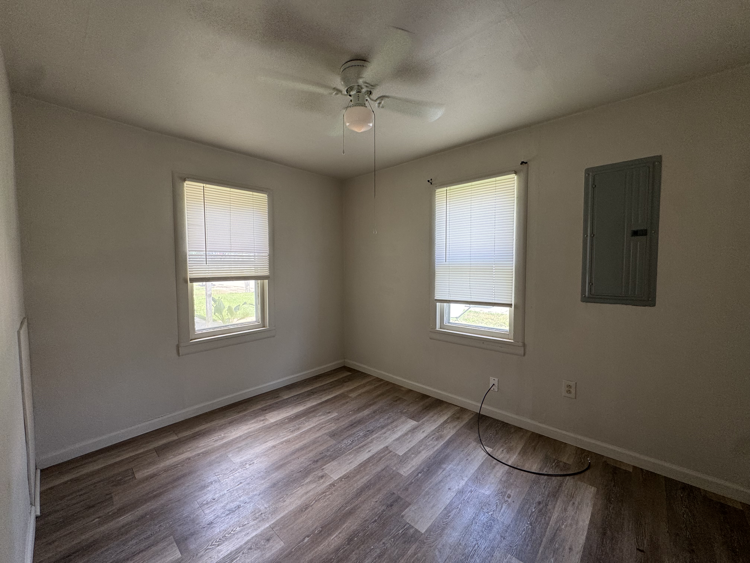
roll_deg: -0.1
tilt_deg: -2.9
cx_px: 375
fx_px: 303
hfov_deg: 102.1
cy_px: 282
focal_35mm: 14
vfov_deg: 85.7
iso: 80
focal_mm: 2.22
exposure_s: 1/99
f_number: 2.2
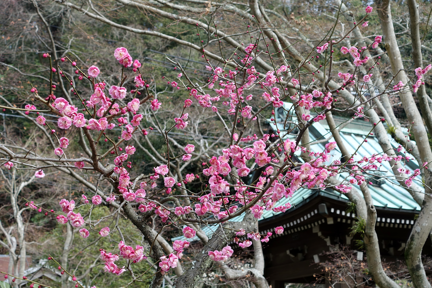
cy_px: 144
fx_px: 660
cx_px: 216
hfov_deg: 36.2
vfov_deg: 24.6
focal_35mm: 55
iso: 125
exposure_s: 1/200
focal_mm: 20.25
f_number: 4
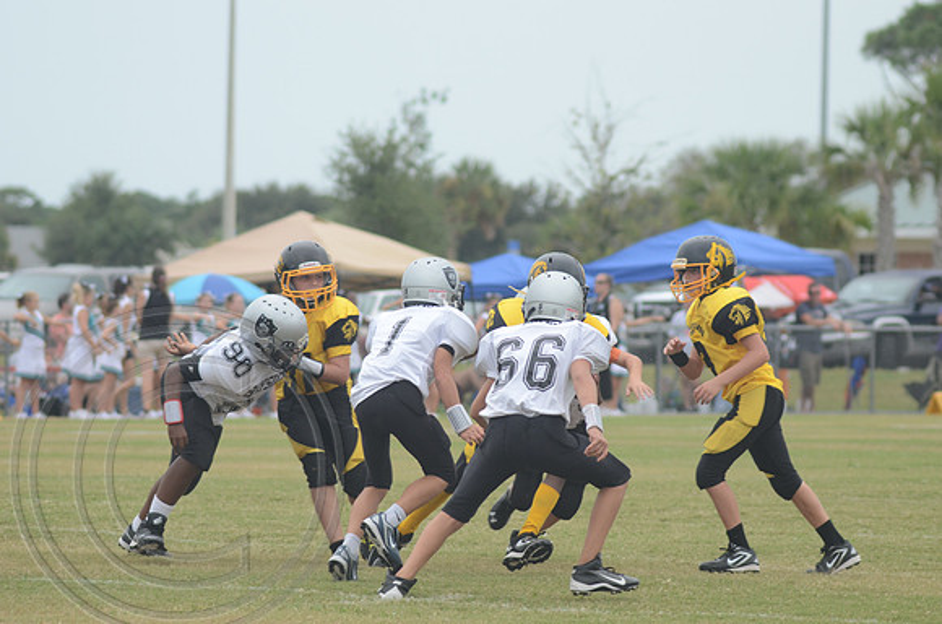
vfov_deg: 4.6
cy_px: 312
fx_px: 7833
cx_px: 471
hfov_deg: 6.9
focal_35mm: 300
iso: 400
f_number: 5.6
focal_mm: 200
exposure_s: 1/800
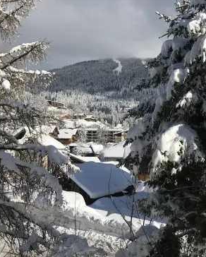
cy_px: 123
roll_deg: -0.5
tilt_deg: +5.6
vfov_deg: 41.1
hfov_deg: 33.2
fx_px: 342
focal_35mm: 45
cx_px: 135
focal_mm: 3.99
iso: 20
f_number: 1.8
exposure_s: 1/4566
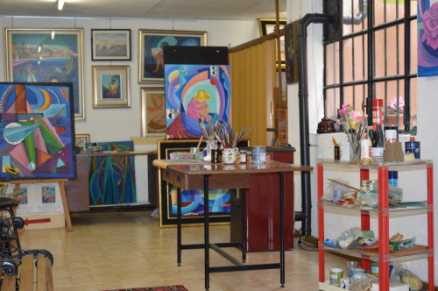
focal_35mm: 60
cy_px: 146
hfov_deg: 33.4
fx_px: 729
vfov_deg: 22.6
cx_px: 219
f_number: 4.5
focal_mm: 40
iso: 1250
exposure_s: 1/60
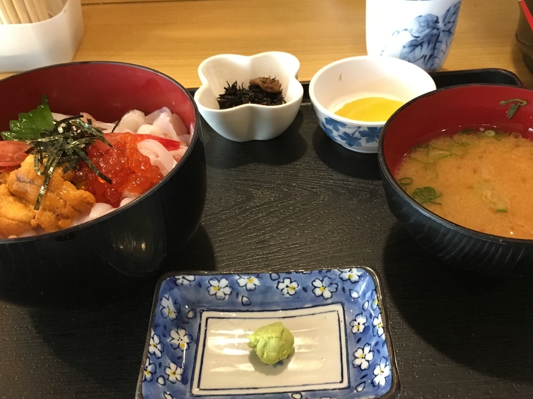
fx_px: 554
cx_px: 290
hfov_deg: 51.3
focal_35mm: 36
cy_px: 225
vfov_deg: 39.6
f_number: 2.2
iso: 200
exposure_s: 1/15
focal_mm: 4.15
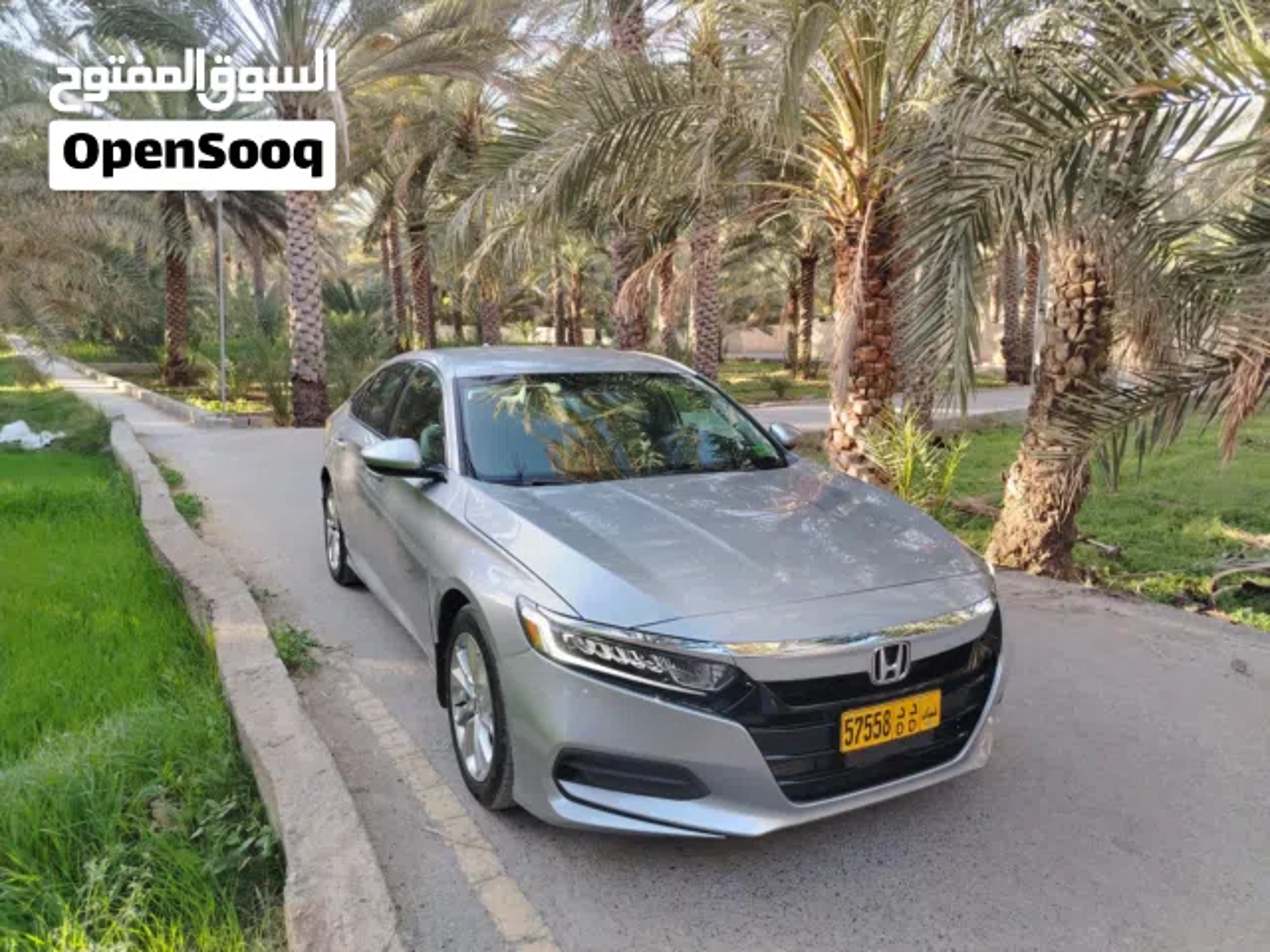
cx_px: 635
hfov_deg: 71.6
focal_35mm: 24
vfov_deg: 56.8
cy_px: 476
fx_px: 881
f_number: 1.75
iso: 189
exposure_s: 1/100
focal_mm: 5.25
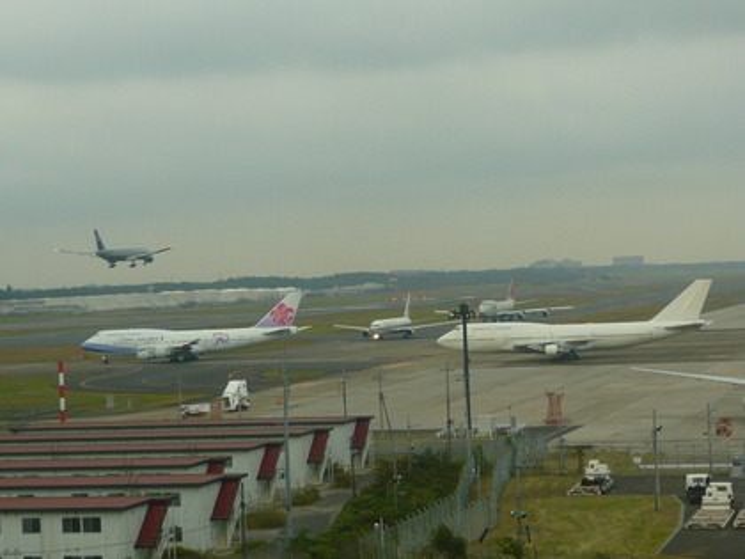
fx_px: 2002
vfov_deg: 15.9
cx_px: 372
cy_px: 280
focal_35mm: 93
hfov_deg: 21.1
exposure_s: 1/60
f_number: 3.5
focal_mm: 9.6
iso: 100
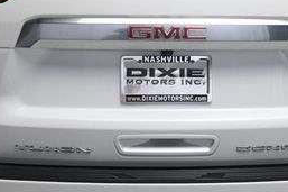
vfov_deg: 14.0
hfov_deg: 21.0
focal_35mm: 97
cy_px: 54
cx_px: 167
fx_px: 775
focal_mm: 26
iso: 100
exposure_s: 1/160
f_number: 13
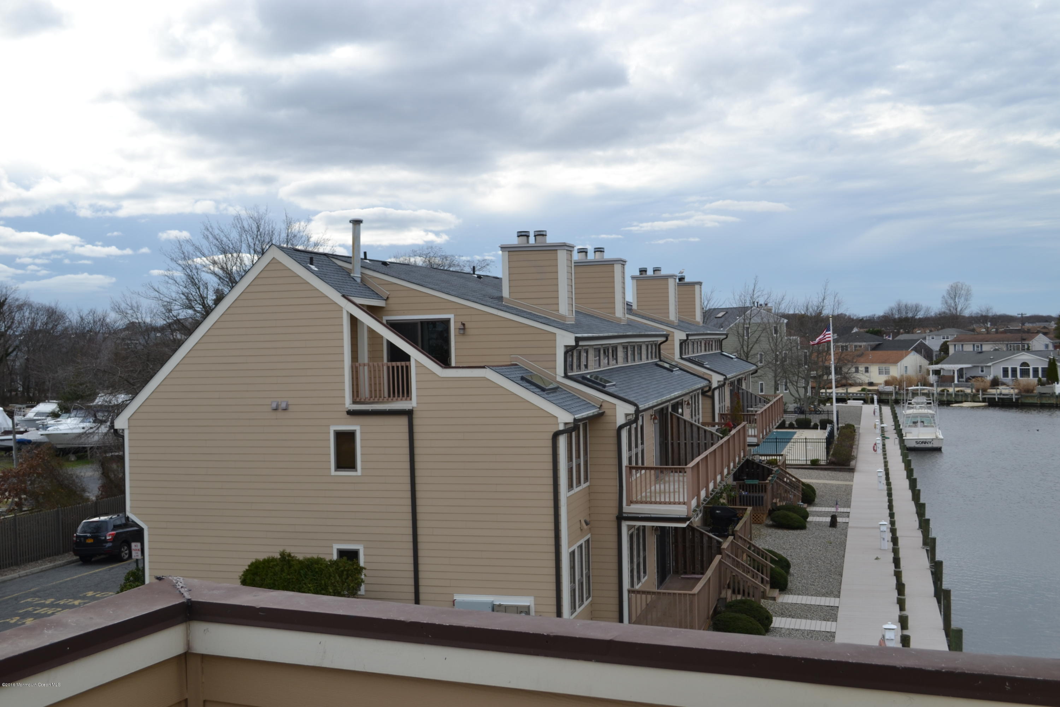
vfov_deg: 34.2
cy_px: 354
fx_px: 1148
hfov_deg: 49.6
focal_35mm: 39
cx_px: 530
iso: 100
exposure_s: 1/160
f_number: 6.3
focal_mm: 26
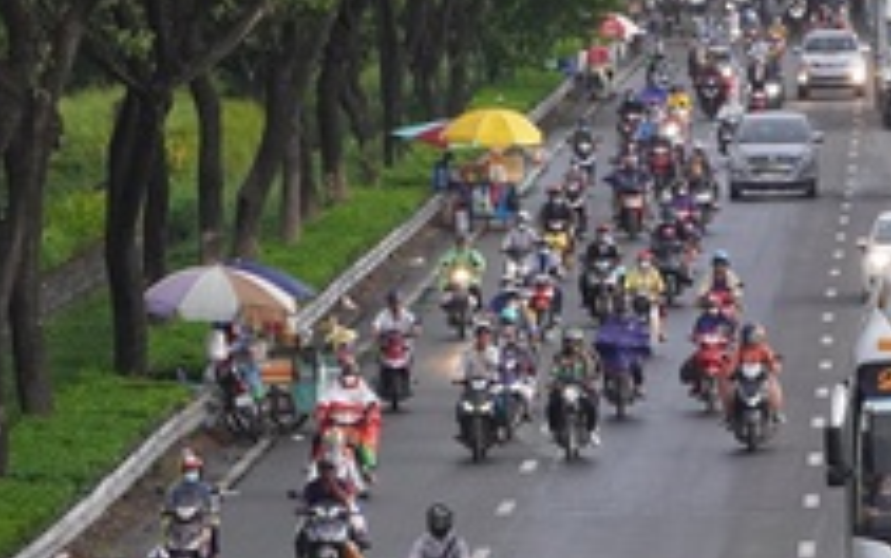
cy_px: 435
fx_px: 9966
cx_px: 709
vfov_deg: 3.2
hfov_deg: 5.1
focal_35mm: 410
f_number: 4
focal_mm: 105
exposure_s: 1/200
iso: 1250
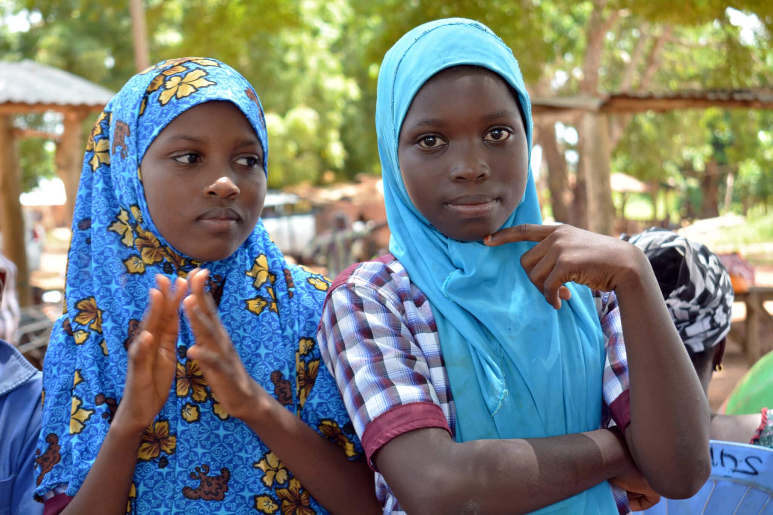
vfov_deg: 17.5
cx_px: 386
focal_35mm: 78
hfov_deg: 26.0
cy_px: 258
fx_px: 1675
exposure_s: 1/125
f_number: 5.6
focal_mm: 52
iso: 400
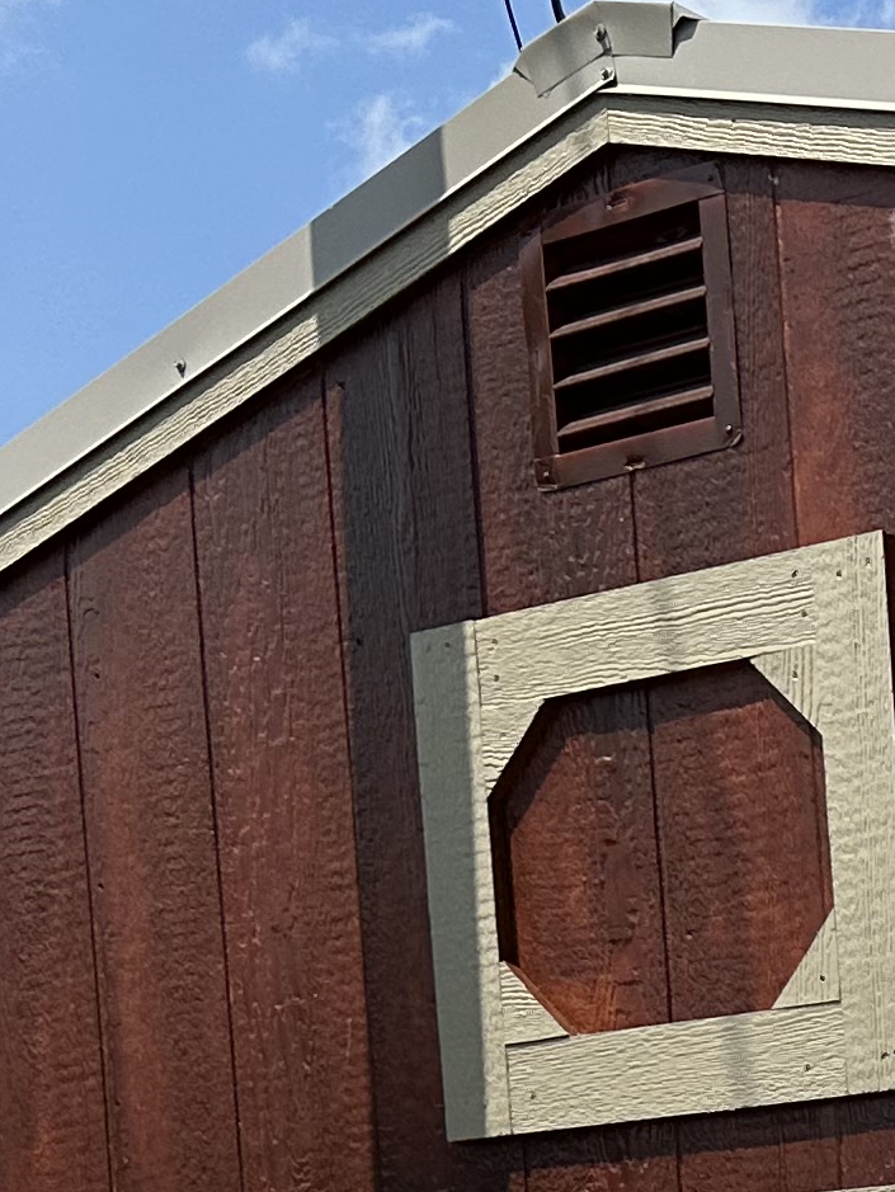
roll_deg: +1.3
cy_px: 1823
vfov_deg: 17.1
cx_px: 1591
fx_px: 3548
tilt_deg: -4.1
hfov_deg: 13.1
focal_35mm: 103
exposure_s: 1/9709
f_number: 1.78
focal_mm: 6.86
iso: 80
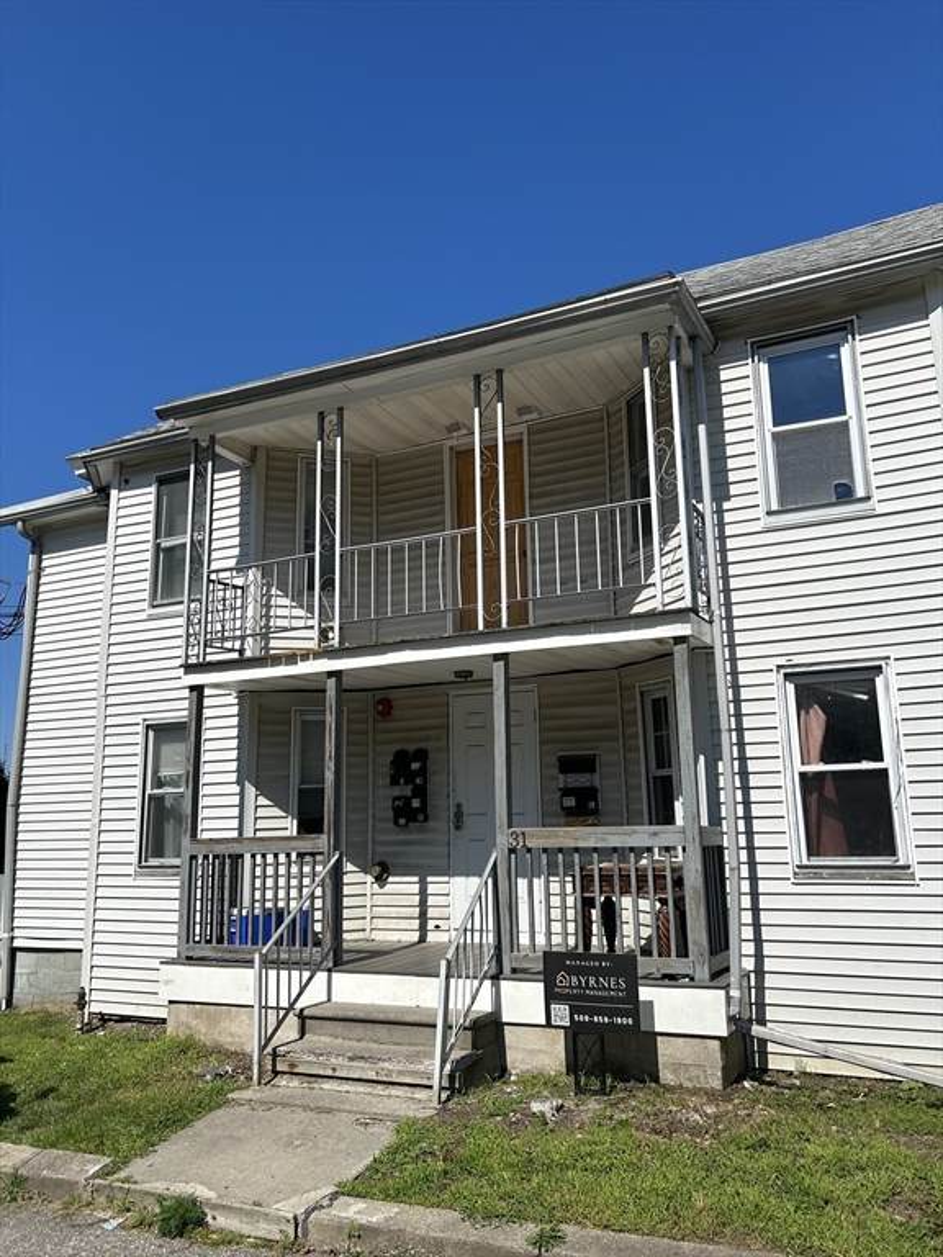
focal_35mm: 26
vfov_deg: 67.3
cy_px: 628
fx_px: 944
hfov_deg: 53.1
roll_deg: +0.6
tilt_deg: +12.2
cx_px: 472
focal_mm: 5.7
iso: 50
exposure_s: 1/6579
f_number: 1.5
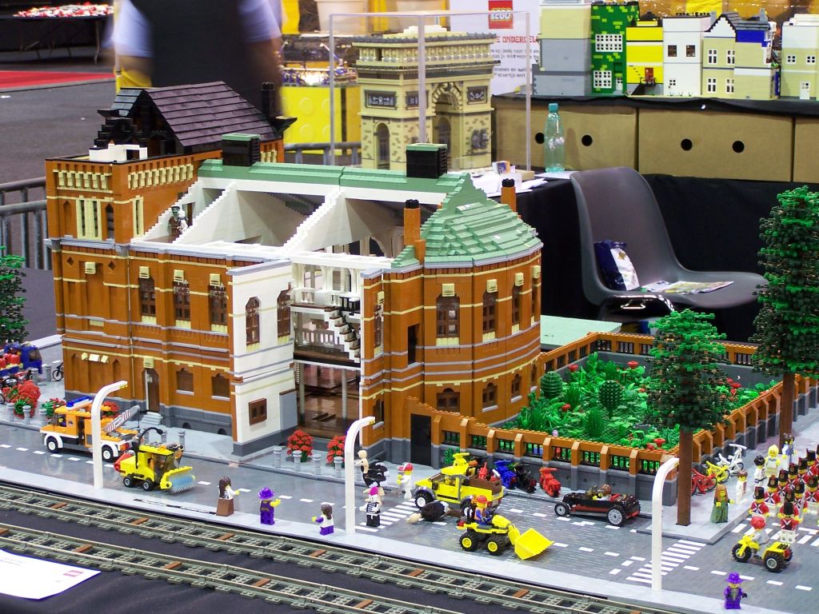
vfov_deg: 21.3
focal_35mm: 69
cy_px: 307
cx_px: 410
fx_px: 1633
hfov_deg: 28.2
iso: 80
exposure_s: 1/2
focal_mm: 11.5
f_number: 3.2
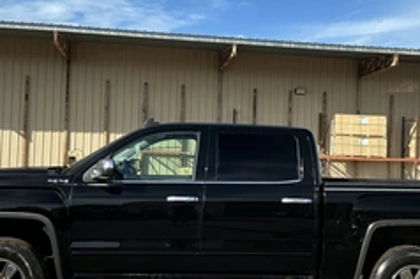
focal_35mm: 49
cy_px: 140
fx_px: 571
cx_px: 242
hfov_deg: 40.3
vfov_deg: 27.4
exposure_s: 1/1221
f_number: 1.8
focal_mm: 3
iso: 25
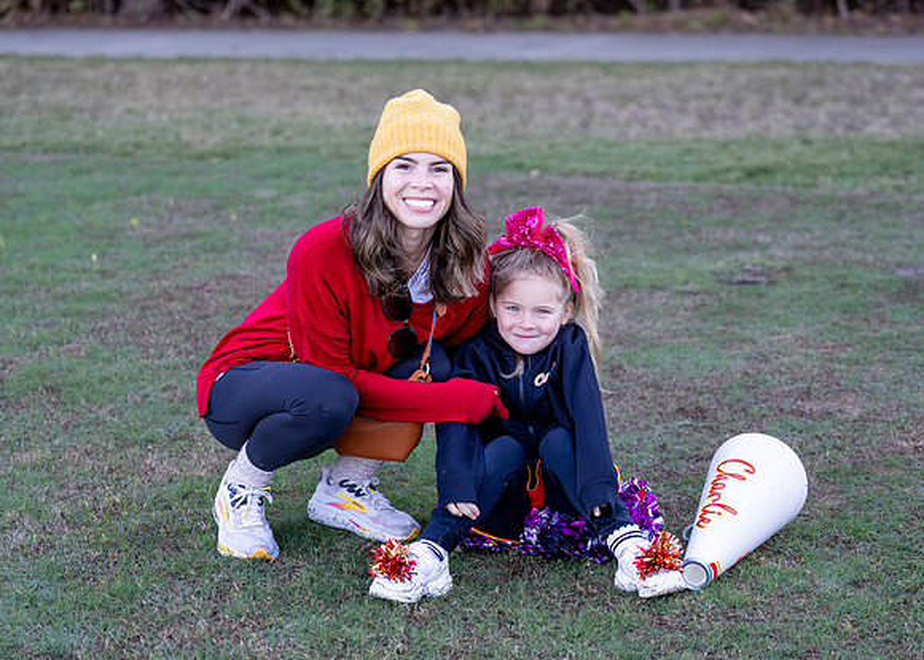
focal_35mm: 95
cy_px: 353
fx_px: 2481
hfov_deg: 21.1
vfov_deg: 15.1
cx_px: 489
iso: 1600
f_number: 2.8
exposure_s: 1/2000
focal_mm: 70
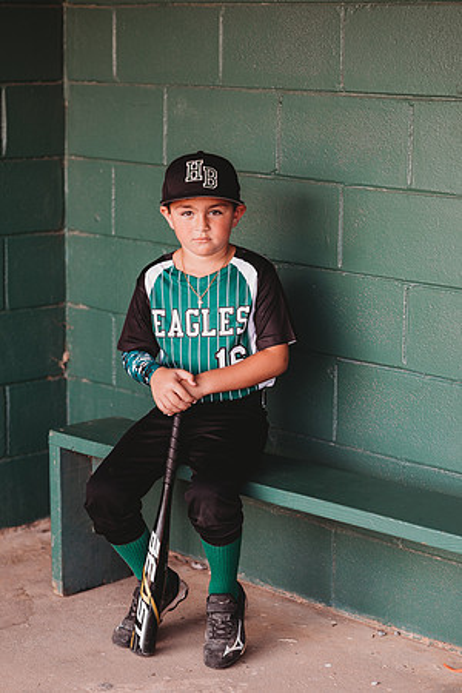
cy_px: 346
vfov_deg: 23.9
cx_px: 231
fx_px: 1636
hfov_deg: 16.1
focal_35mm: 85
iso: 320
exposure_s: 1/250
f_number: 2.8
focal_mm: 85
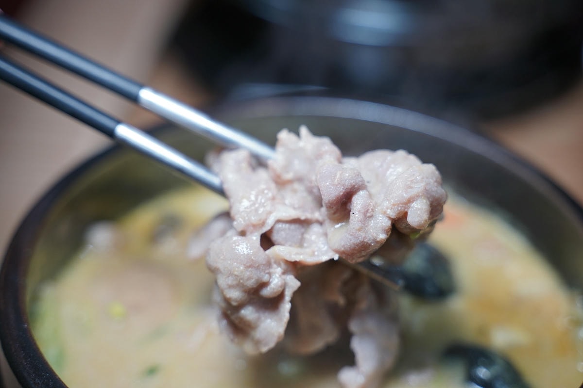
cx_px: 292
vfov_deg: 18.2
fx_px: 1214
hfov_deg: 27.0
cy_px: 194
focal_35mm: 75
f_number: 4
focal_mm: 75
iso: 250
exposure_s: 1/80
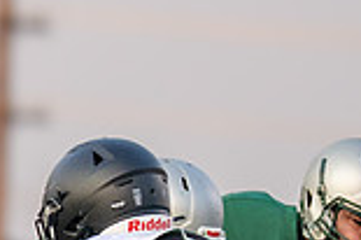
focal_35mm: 1265
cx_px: -331
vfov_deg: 1.1
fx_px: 12672
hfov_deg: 1.6
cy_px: 328
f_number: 2.8
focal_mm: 200
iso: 400
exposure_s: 1/1600
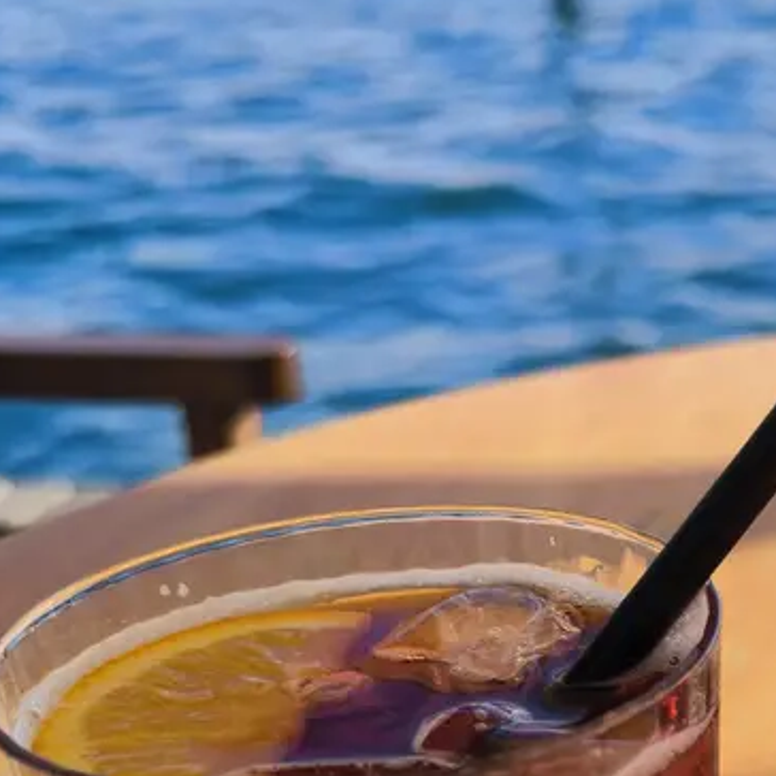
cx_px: 846
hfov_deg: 23.2
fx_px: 1775
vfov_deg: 24.3
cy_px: 616
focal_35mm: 70
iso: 50
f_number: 1.9
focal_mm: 6.92
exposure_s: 1/2945
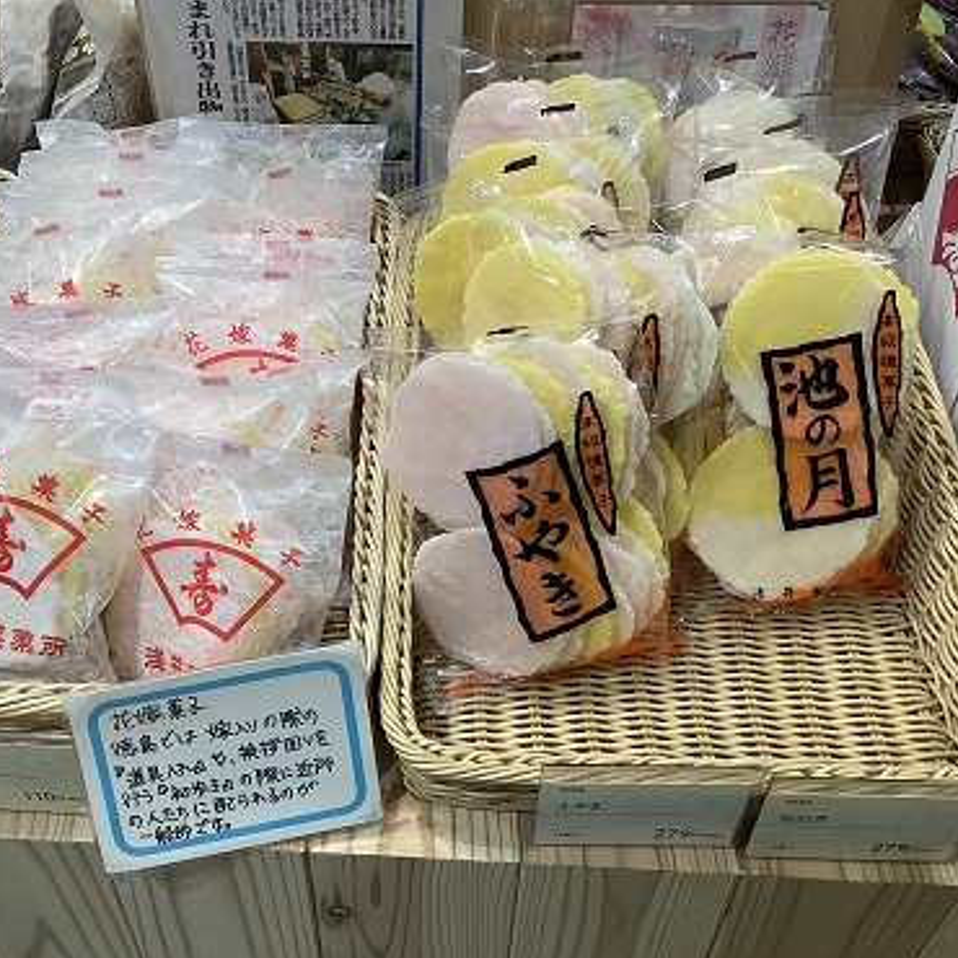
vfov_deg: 44.9
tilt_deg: -45.8
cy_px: 478
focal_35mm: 37
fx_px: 1158
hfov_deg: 44.6
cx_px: 368
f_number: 2.4
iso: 80
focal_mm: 3.3
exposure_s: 1/100
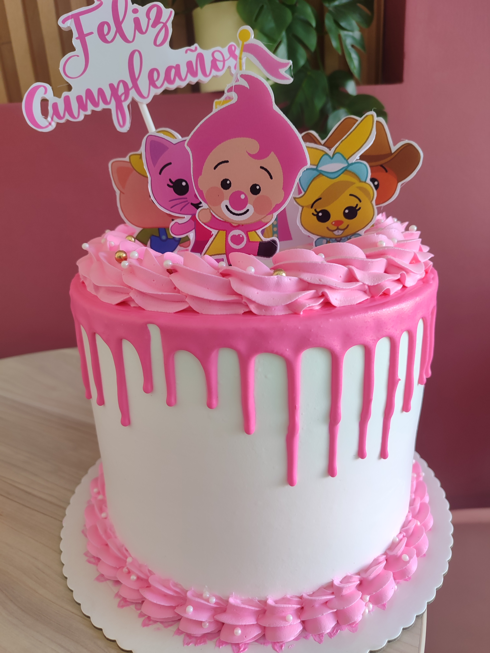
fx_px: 472
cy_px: 326
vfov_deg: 69.4
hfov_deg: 54.9
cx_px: 245
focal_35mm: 25
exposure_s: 1/60
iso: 164
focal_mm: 5.95
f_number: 1.89
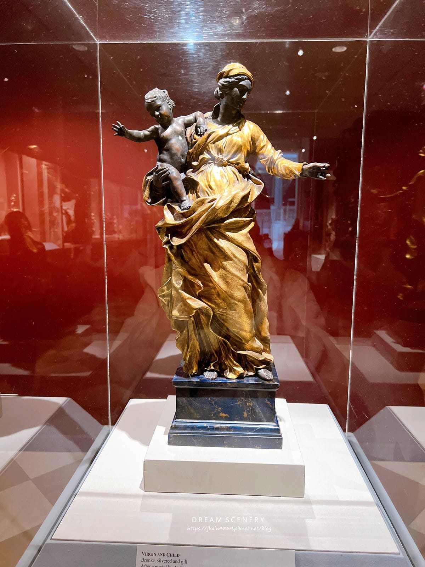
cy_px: 284
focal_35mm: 26
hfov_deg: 53.1
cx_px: 212
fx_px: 426
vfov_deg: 67.3
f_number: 1.5
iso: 500
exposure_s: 1/60
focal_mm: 5.7
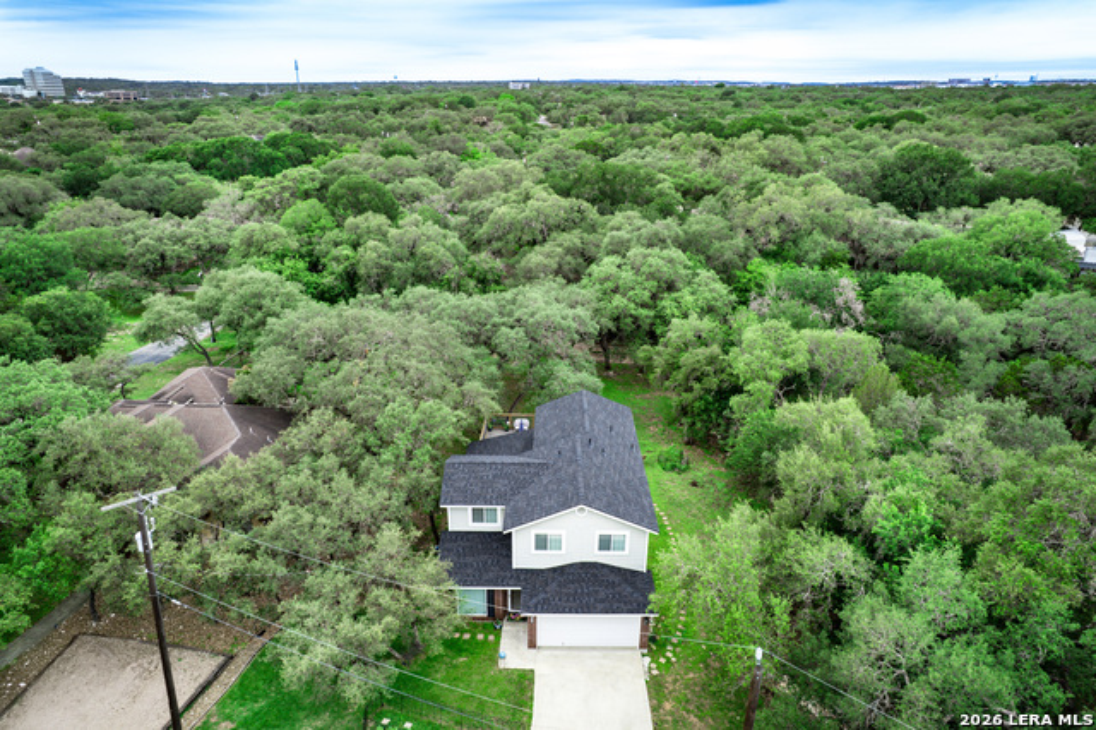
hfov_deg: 78.6
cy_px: 365
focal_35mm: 22
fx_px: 669
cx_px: 548
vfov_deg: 57.2
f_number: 2.8
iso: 100
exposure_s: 1/200
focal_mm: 8.38
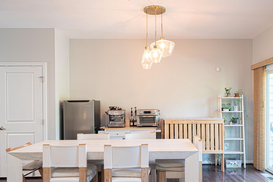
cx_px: 162
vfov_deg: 43.4
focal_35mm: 30
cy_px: 108
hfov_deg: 61.4
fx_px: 228
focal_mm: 23
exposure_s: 1/6
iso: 125
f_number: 7.1
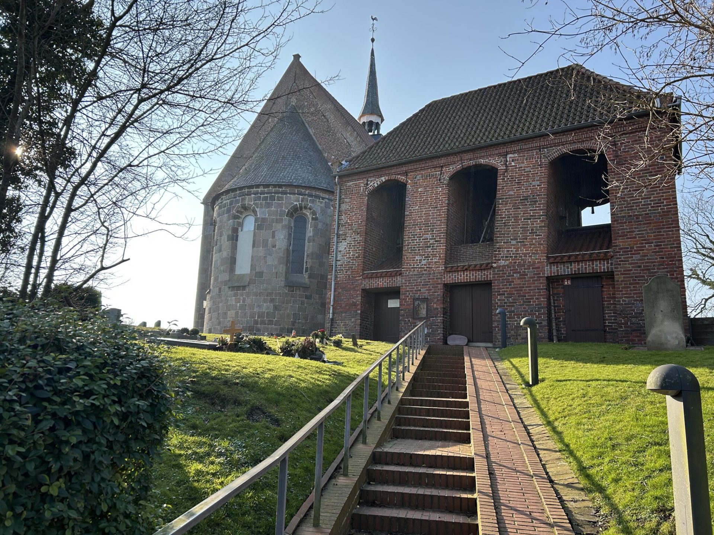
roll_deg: -2.5
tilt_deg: +12.8
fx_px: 536
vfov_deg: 53.1
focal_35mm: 26
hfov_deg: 67.3
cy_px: 268
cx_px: 357
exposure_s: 1/1751
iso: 50
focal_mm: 5.7
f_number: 1.5
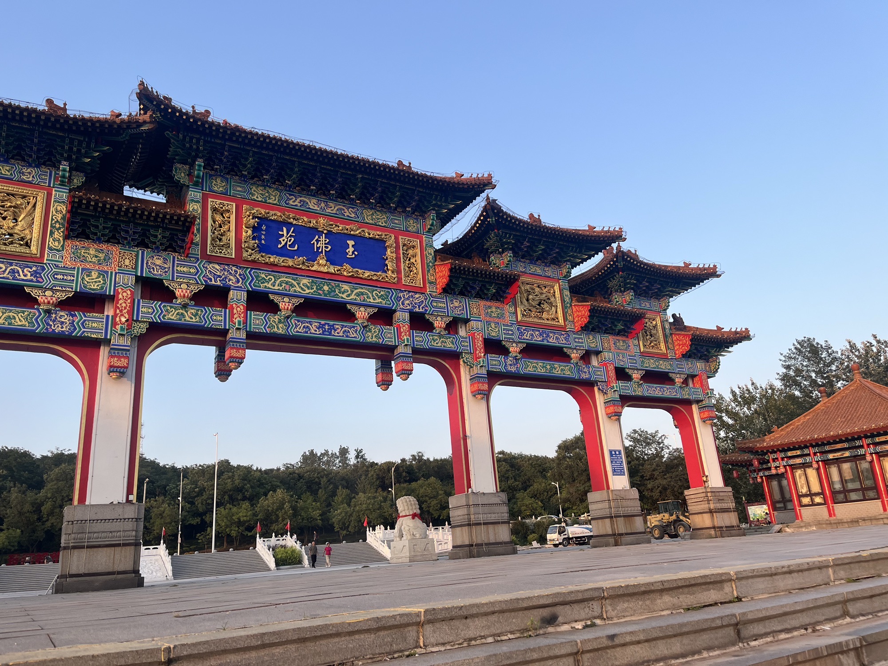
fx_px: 667
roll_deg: +5.2
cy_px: 333
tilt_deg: +17.7
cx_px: 444
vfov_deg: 53.1
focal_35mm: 26
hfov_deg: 67.3
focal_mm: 5.1
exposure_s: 1/583
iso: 50
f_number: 1.6
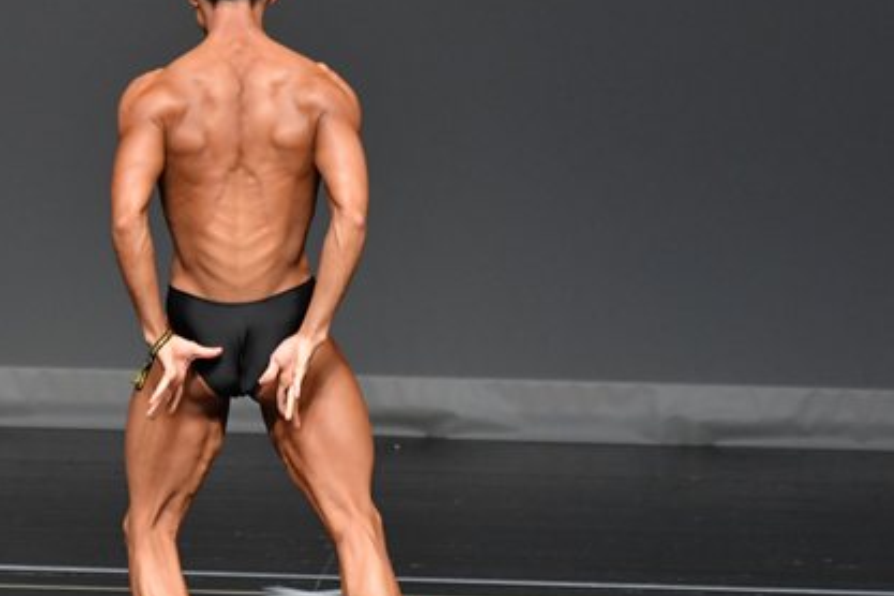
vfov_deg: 2.5
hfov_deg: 3.7
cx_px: 239
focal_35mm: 557
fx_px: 13831
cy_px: 324
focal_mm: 200
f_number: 5.6
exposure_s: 1/400
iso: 2500
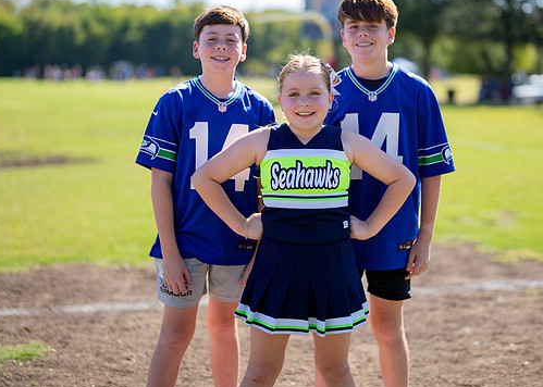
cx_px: 314
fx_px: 1064
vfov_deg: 20.6
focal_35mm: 69
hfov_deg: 28.6
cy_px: 140
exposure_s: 1/10000
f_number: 1.2
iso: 250
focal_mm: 50
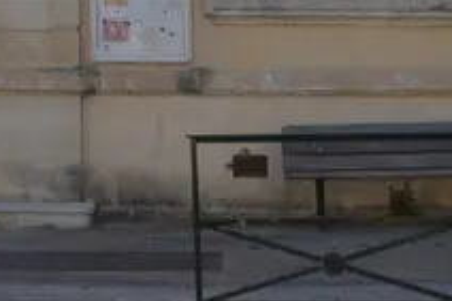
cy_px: -445
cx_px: -94
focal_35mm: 163
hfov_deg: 12.3
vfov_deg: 7.8
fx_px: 2045
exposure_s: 1/160
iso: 100
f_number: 6.3
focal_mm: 18
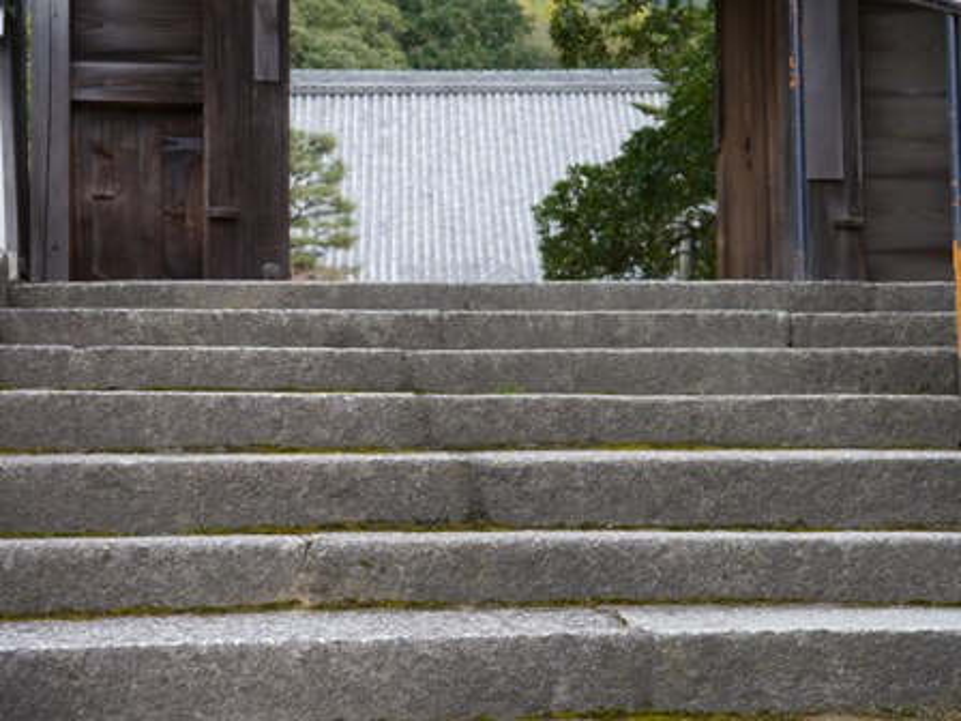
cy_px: 360
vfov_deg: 17.6
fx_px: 2332
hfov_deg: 23.3
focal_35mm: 84
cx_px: 480
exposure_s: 1/80
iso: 160
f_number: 5.6
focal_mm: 42
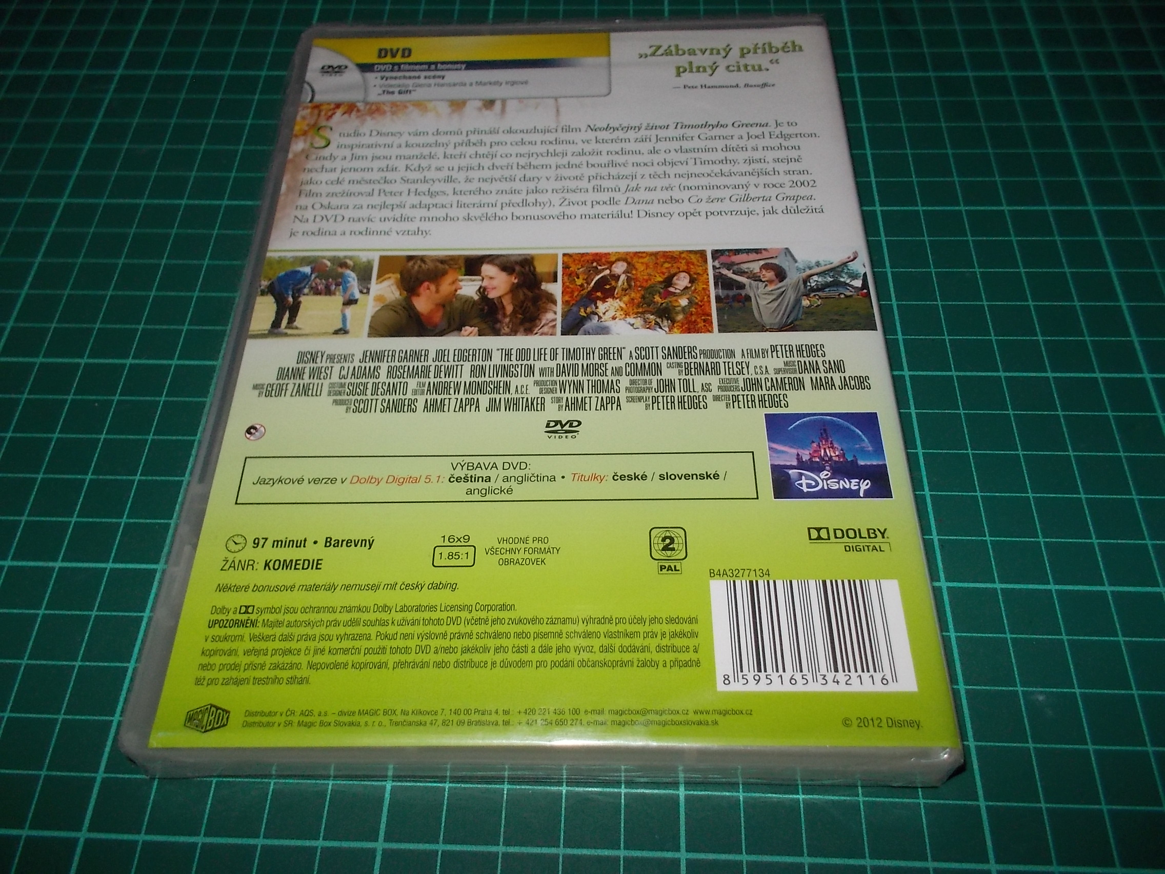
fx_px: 976
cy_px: 437
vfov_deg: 48.2
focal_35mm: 29
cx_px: 582
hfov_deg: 61.7
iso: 200
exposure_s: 1/30
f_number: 3.3
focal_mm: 4.1
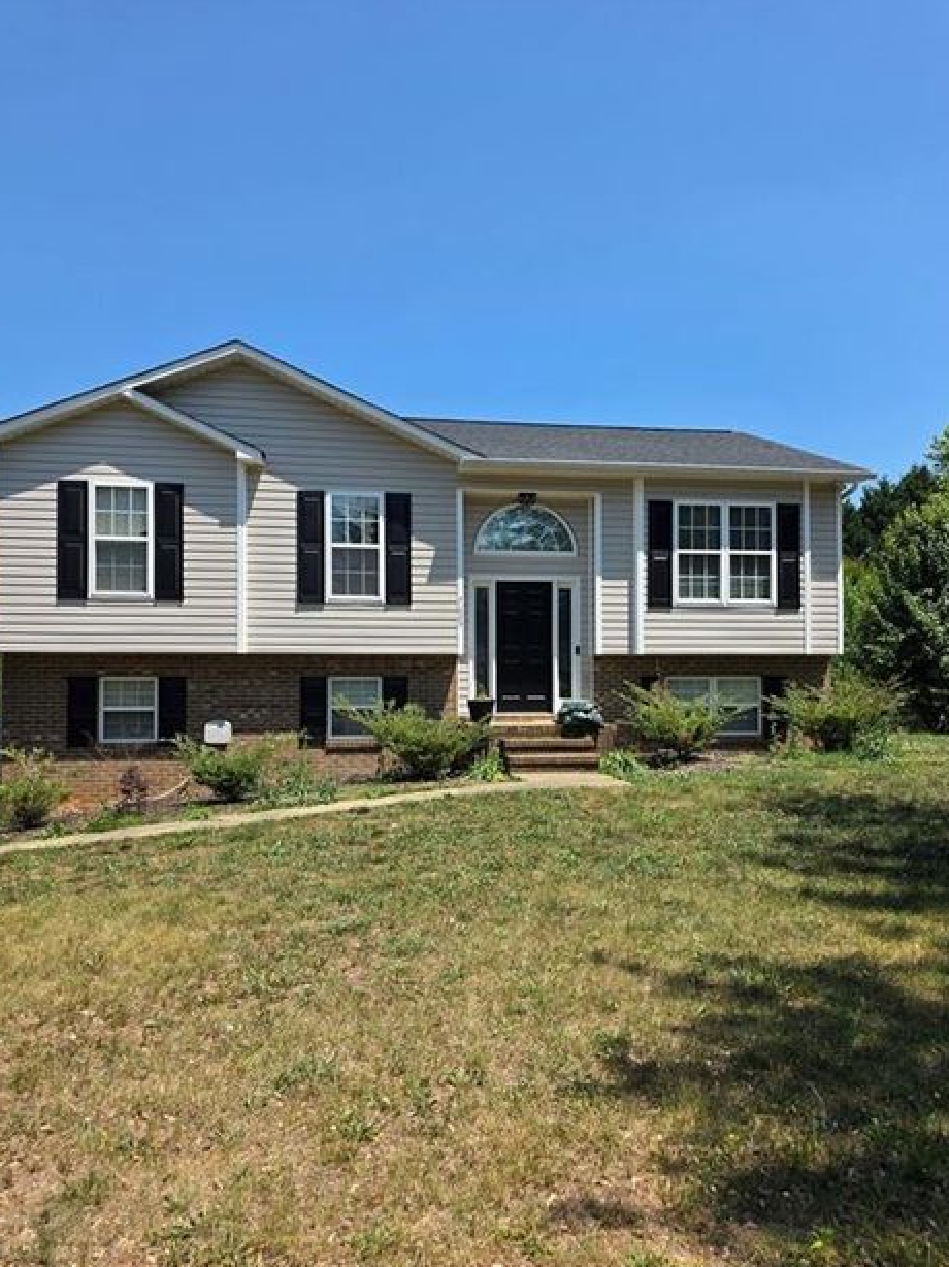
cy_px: 651
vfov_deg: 69.4
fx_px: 914
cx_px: 493
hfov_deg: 54.8
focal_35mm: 25
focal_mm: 6.3
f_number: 1.7
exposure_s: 1/4766
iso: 80
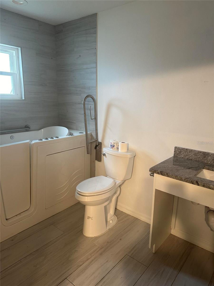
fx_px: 198
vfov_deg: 71.6
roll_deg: -2.2
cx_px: 107
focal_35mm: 24
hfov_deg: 56.8
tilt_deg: -12.8
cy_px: 143
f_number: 1.78
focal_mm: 6.86
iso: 200
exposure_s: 1/60
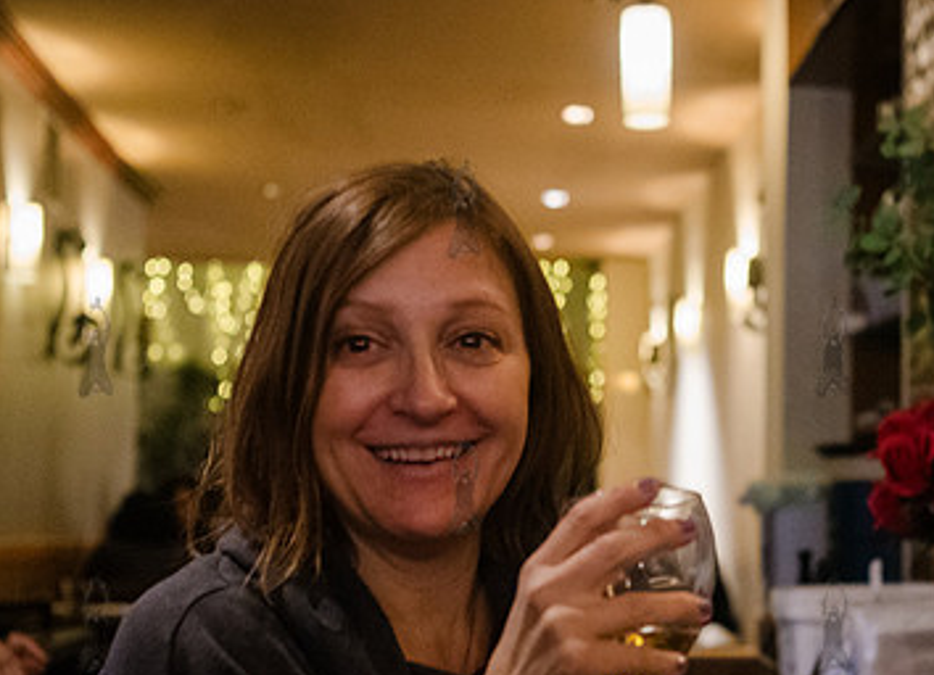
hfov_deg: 29.2
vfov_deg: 21.4
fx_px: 1785
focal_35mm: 67
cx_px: 592
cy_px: 430
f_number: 3.2
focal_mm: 35
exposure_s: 1/125
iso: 8000
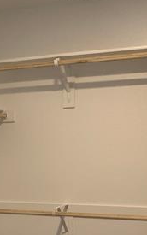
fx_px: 493
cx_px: -23
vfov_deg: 25.7
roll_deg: +1.3
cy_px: 226
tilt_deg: -8.6
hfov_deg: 16.3
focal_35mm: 77
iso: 320
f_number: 1.8
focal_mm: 4.25
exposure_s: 1/60
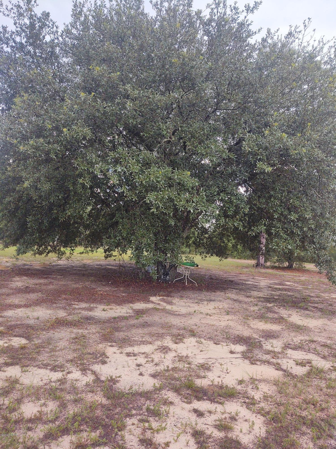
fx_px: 349
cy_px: 224
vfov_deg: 65.3
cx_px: 168
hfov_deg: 51.4
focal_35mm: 27
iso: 100
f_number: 1.7
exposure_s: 1/547
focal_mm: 4.75
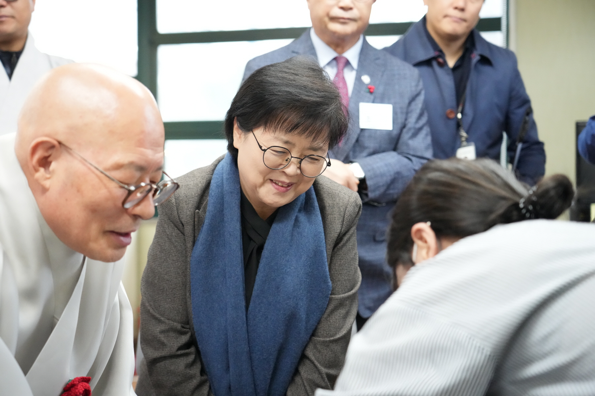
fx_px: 1074
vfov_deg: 20.9
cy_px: 198
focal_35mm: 65
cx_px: 298
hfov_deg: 31.0
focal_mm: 65
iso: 8000
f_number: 4
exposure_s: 1/160
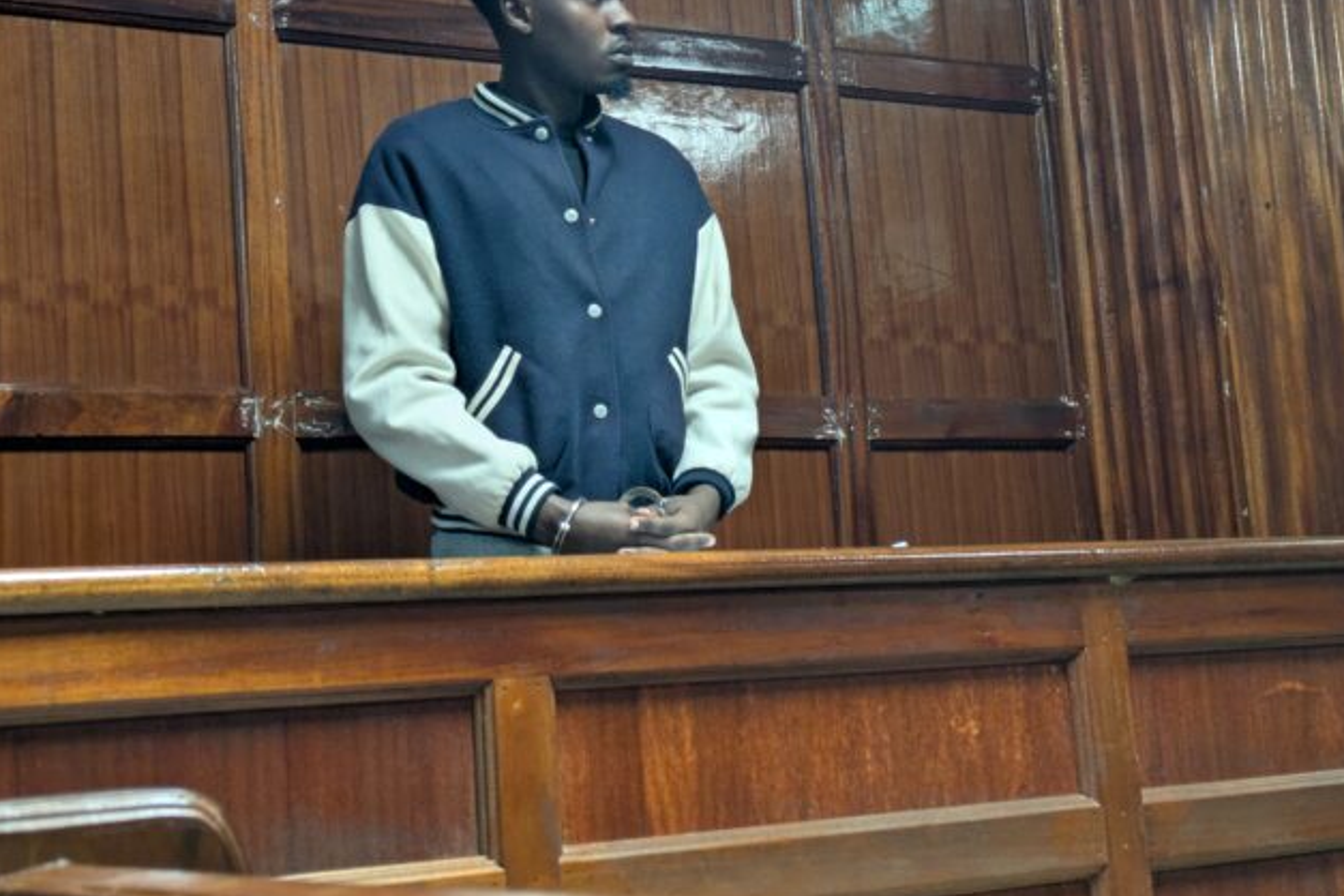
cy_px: 288
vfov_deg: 20.8
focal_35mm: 65
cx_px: 596
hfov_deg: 30.9
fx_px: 2426
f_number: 1.89
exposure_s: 1/50
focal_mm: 5.43
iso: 210
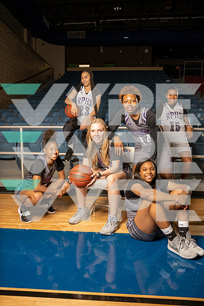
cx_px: 102
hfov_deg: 45.0
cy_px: 153
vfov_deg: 63.7
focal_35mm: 29
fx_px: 246
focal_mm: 29
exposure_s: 1/250
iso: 320
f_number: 10
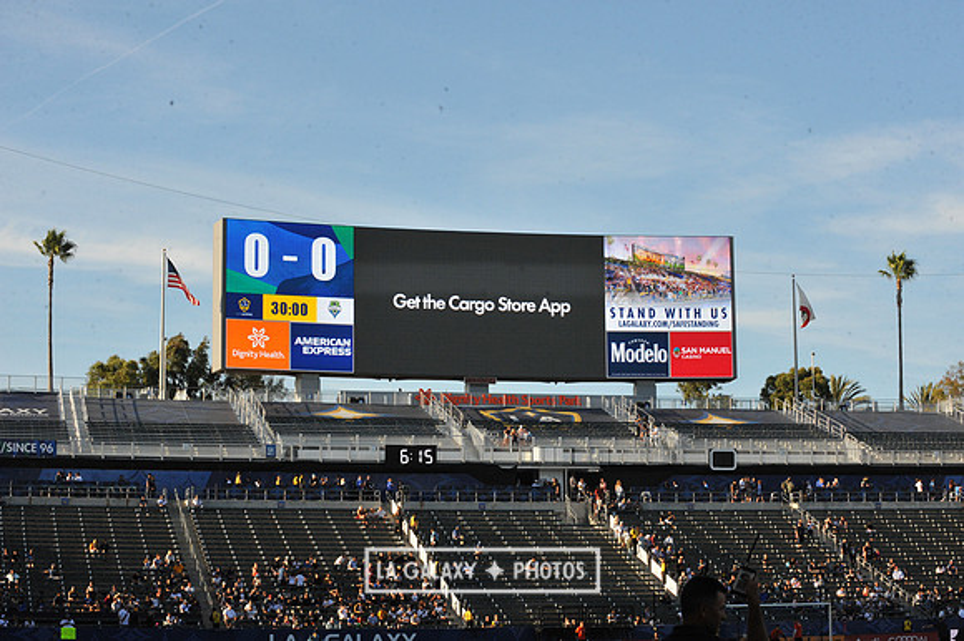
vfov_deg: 17.0
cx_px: 482
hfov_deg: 25.4
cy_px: 320
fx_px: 2141
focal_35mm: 80
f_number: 14
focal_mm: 80
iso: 1600
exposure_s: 1/800
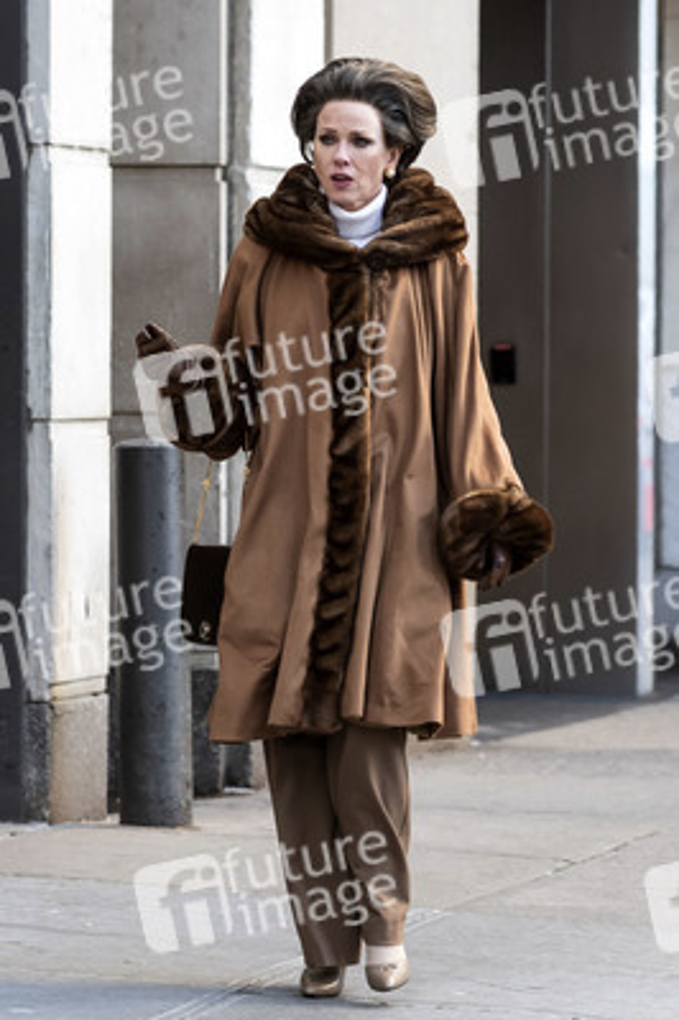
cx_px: 340
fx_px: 3542
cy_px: 510
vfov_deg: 16.4
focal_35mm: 125
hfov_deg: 10.9
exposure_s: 1/500
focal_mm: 125
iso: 1250
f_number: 5.6
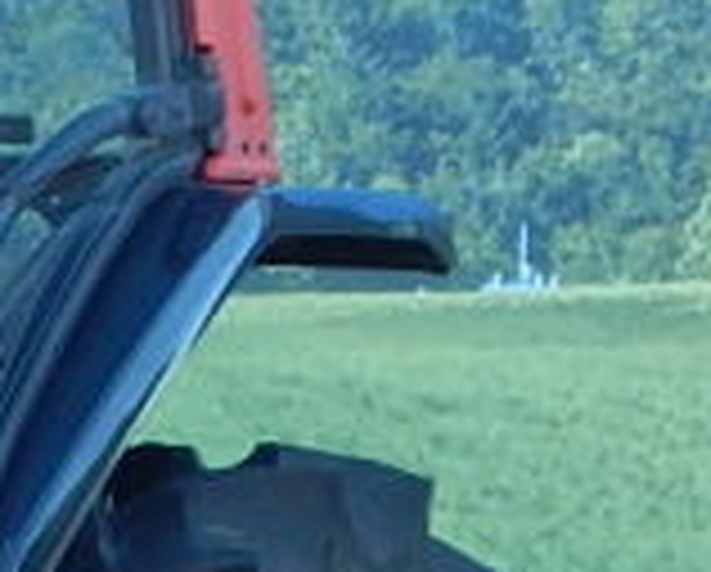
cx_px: -711
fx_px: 5587
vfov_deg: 5.8
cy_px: 527
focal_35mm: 265
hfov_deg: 7.0
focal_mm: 7.7
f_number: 3.6
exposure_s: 1/125
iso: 125
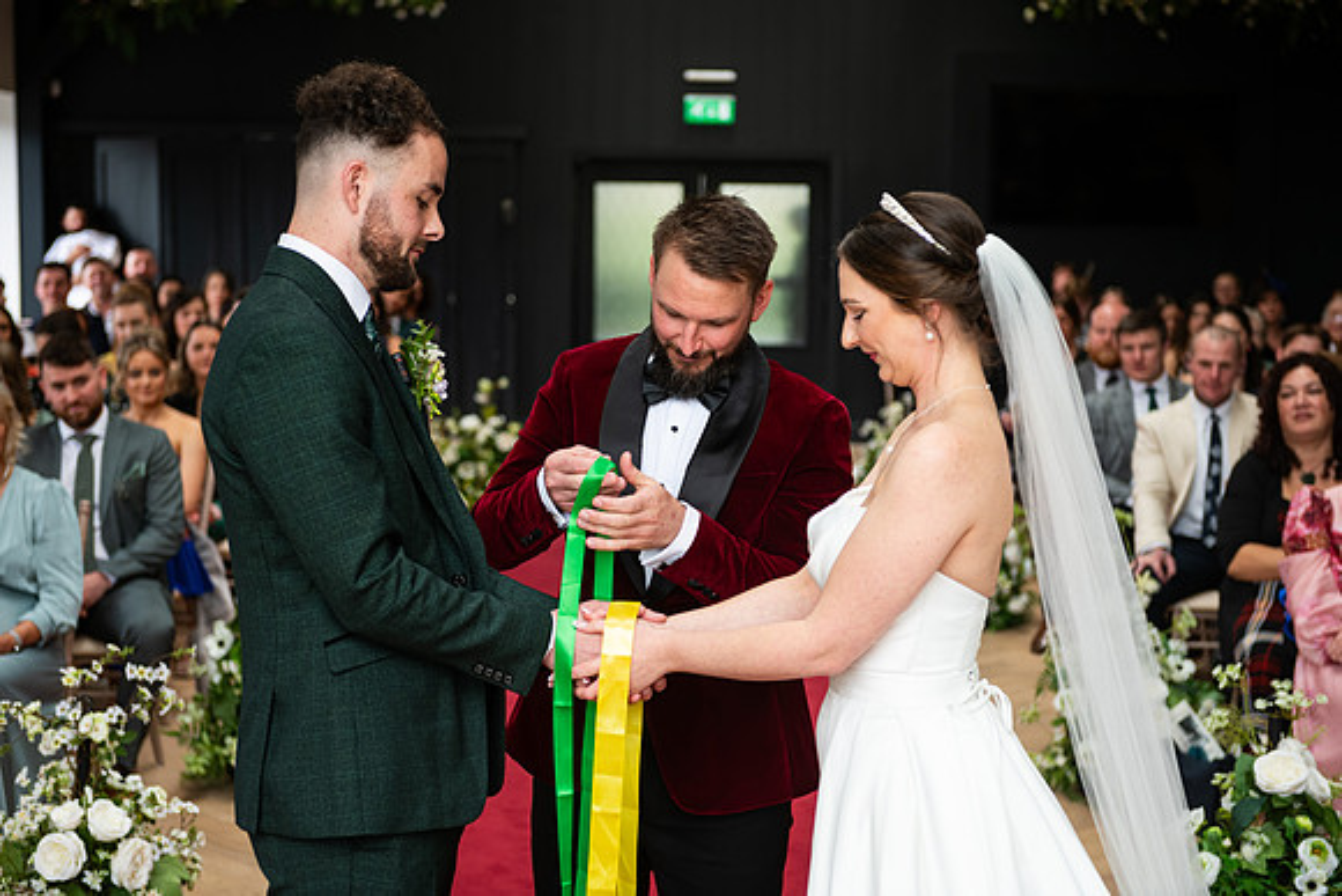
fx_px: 2312
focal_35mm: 62
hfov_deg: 32.4
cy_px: 448
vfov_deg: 21.9
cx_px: 671
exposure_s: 1/200
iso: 400
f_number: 3.5
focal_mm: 62
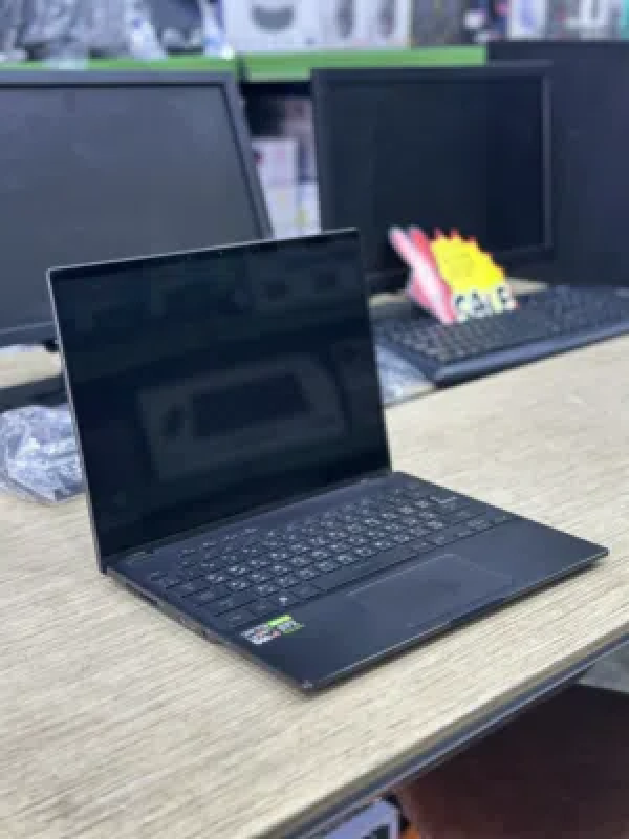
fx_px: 1163
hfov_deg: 30.3
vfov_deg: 39.7
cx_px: 314
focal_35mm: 48
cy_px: 420
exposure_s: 1/100
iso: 100
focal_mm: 6.86
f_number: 1.78
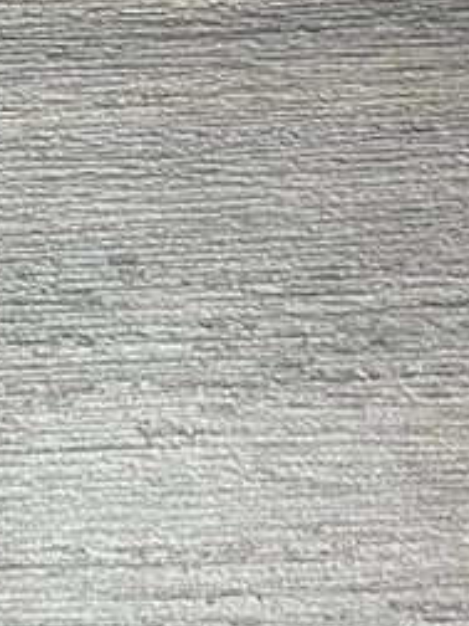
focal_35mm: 141
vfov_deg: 13.6
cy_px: -106
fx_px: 2547
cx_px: -275
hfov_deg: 10.1
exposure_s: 1/50
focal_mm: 5.7
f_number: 1.5
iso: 125
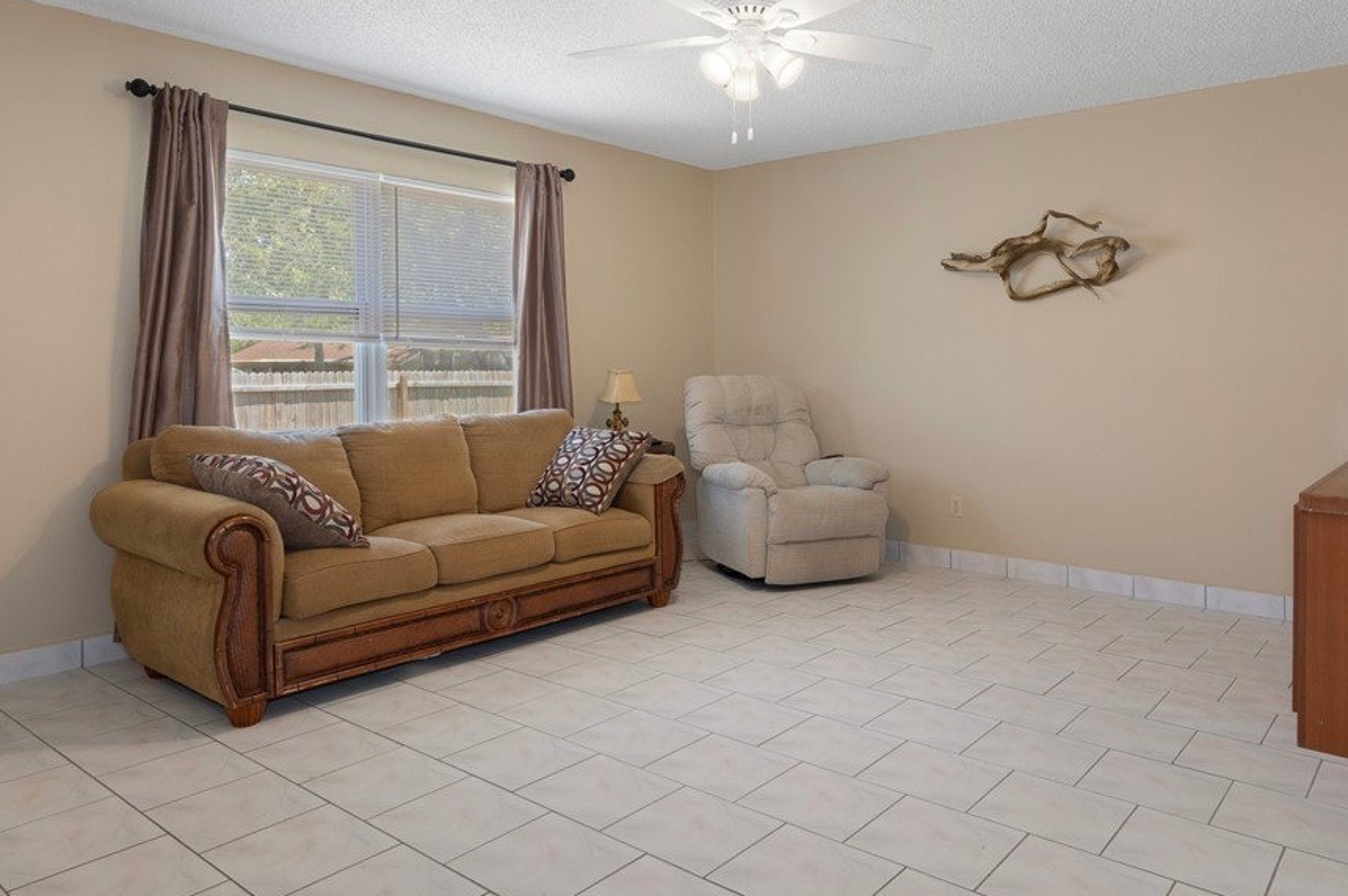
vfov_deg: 51.7
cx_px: 701
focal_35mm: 25
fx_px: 922
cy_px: 375
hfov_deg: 72.3
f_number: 8
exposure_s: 1/1.43
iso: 250
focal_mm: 13
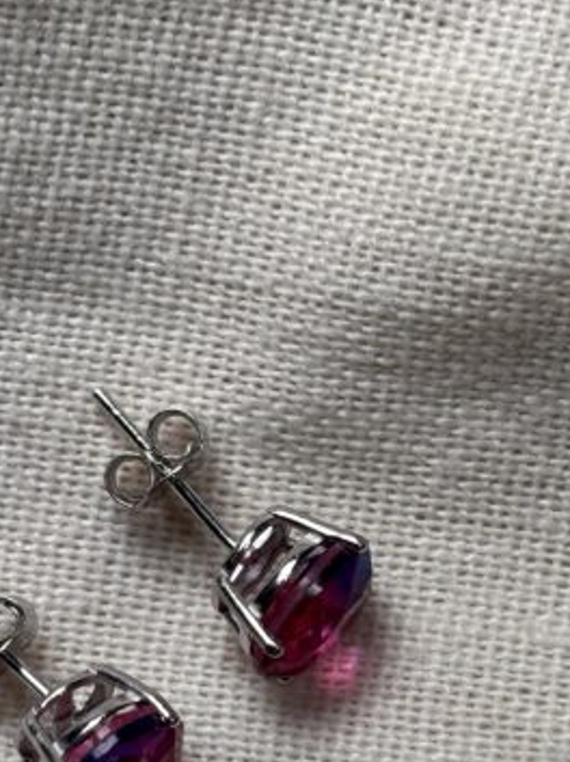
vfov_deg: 16.6
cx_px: 147
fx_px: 2595
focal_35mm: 118
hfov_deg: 12.5
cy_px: 589
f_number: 1.6
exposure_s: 1/370
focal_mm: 5.96
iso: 32
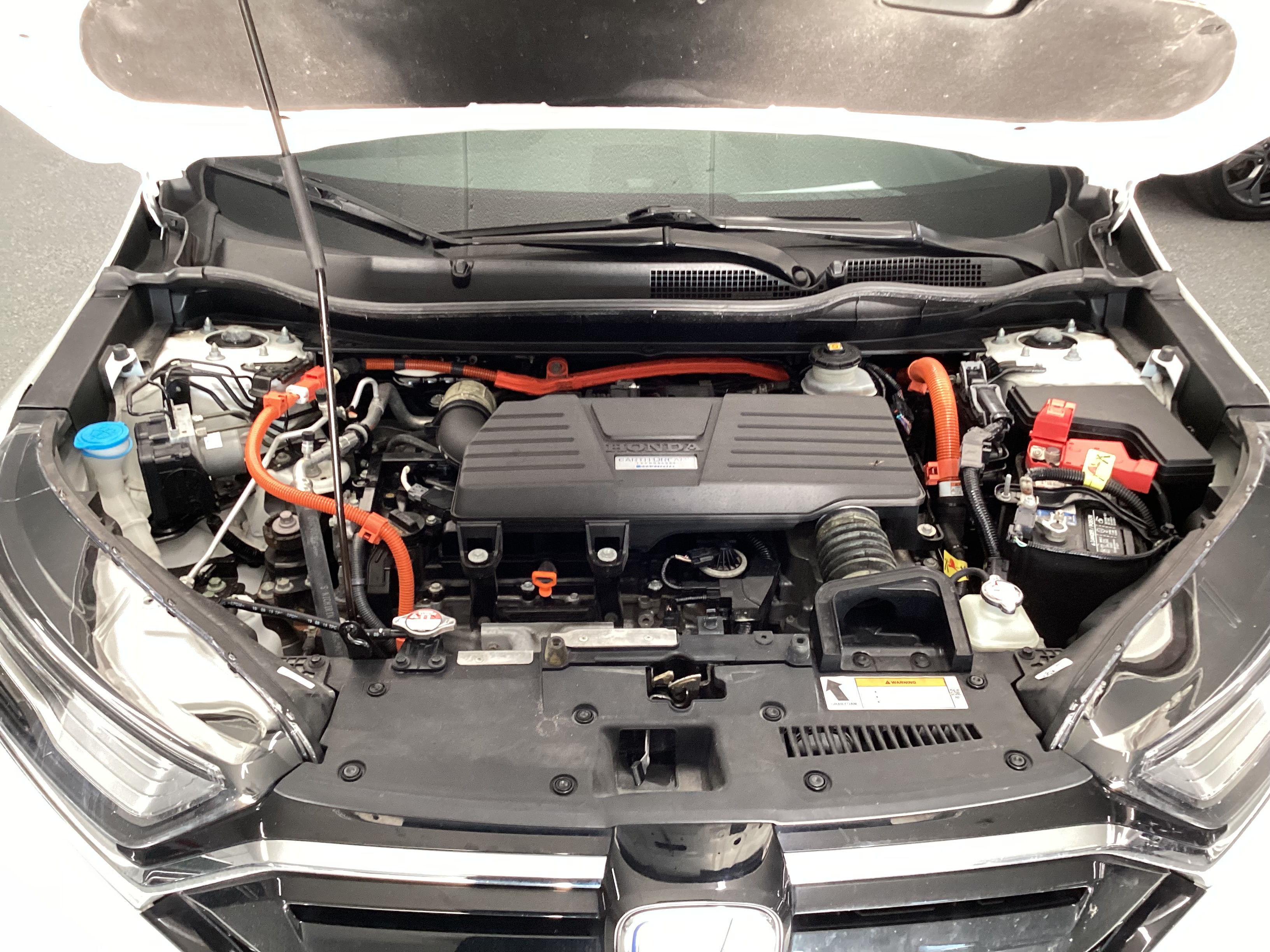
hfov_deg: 58.4
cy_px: 476
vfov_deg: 45.4
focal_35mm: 31
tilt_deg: -31.8
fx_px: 1137
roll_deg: -1.3
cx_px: 635
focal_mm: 3.3
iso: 200
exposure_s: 1/60
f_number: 2.4
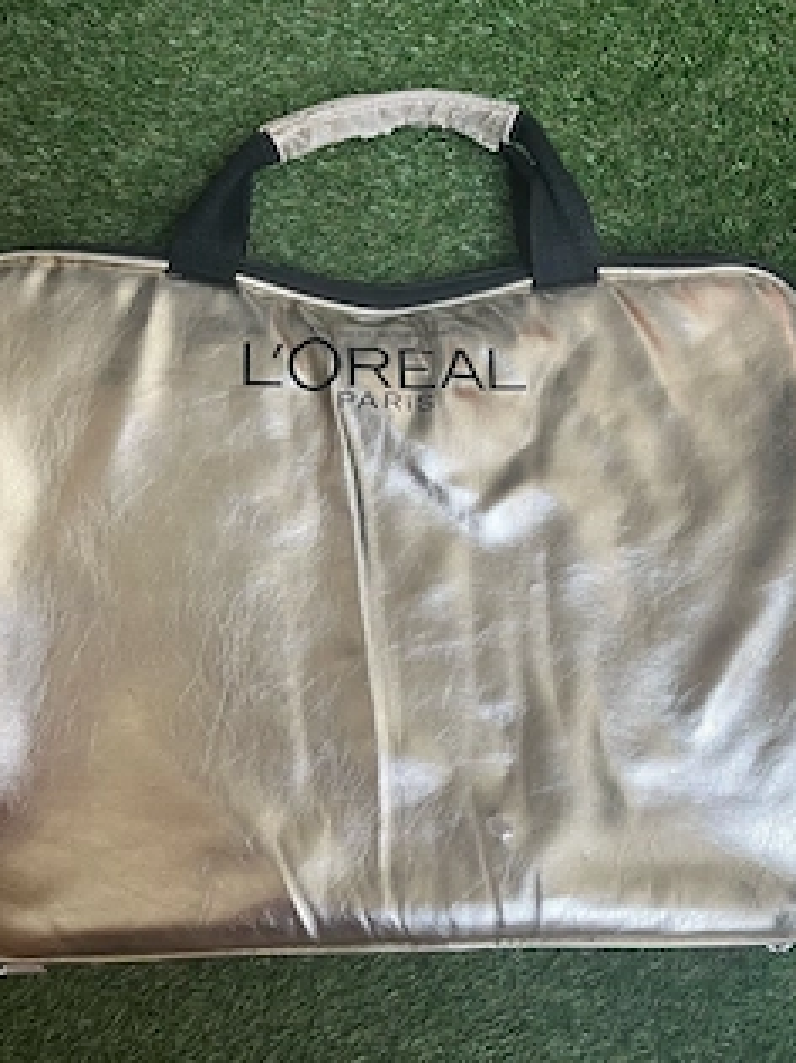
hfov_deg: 42.9
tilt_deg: -85.3
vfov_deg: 55.3
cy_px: 587
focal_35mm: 33
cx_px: 358
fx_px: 1012
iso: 125
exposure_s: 1/65
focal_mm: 5.1
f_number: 1.6
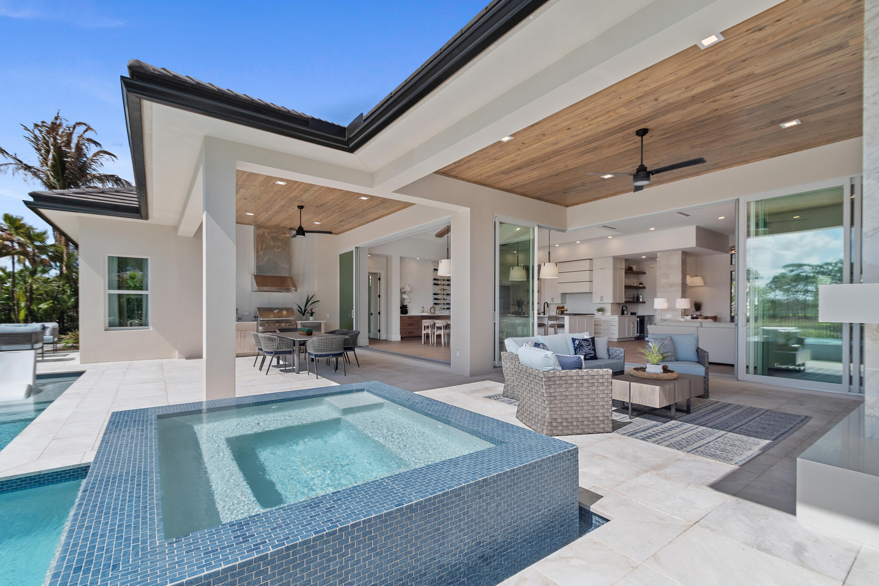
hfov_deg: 100.4
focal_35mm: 15
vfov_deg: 77.3
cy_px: 293
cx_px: 440
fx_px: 366
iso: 320
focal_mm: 10
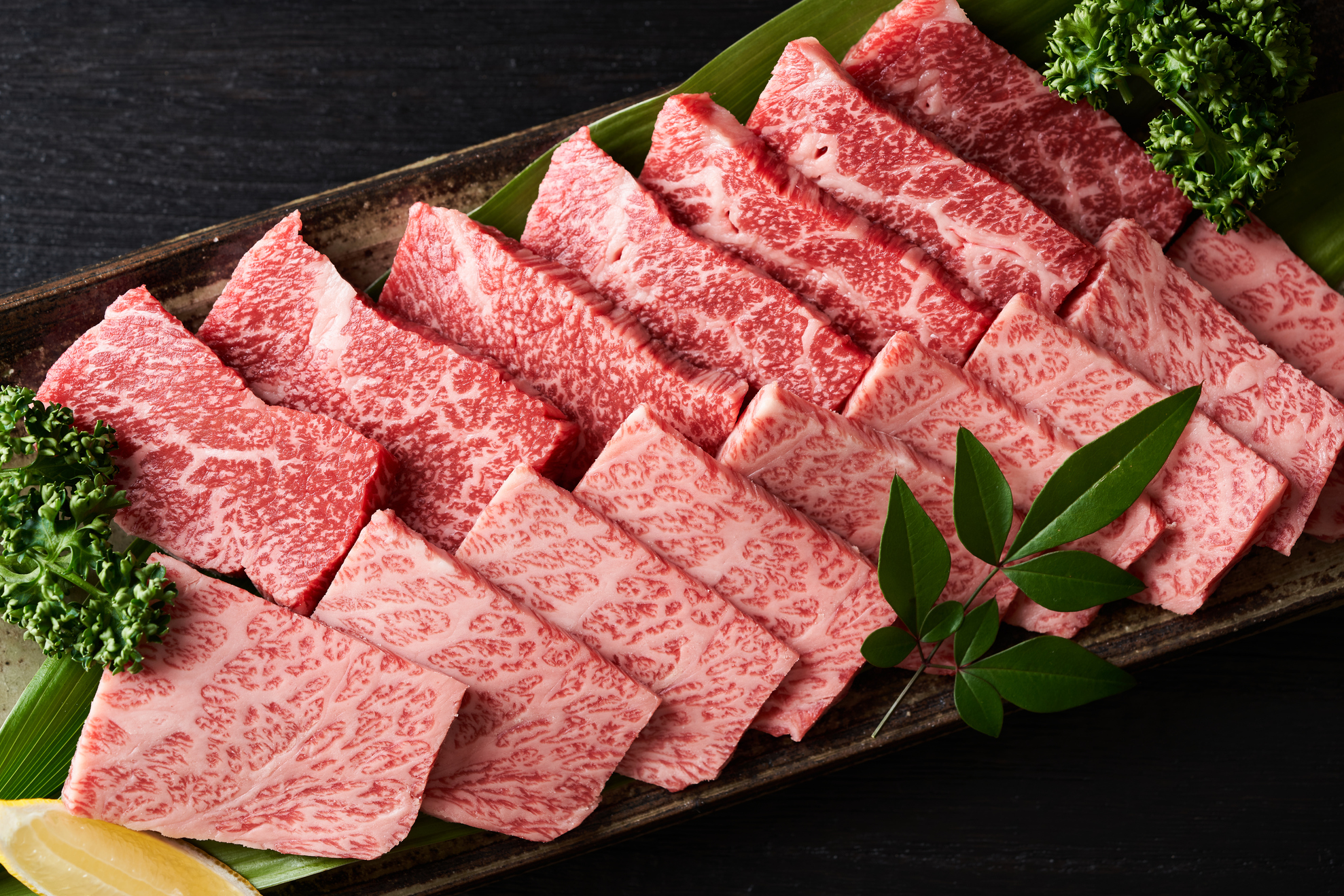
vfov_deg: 15.0
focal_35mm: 91
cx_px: 667
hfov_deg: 22.4
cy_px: 450
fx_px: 3397
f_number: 5.6
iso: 100
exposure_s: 1/125
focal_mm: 90
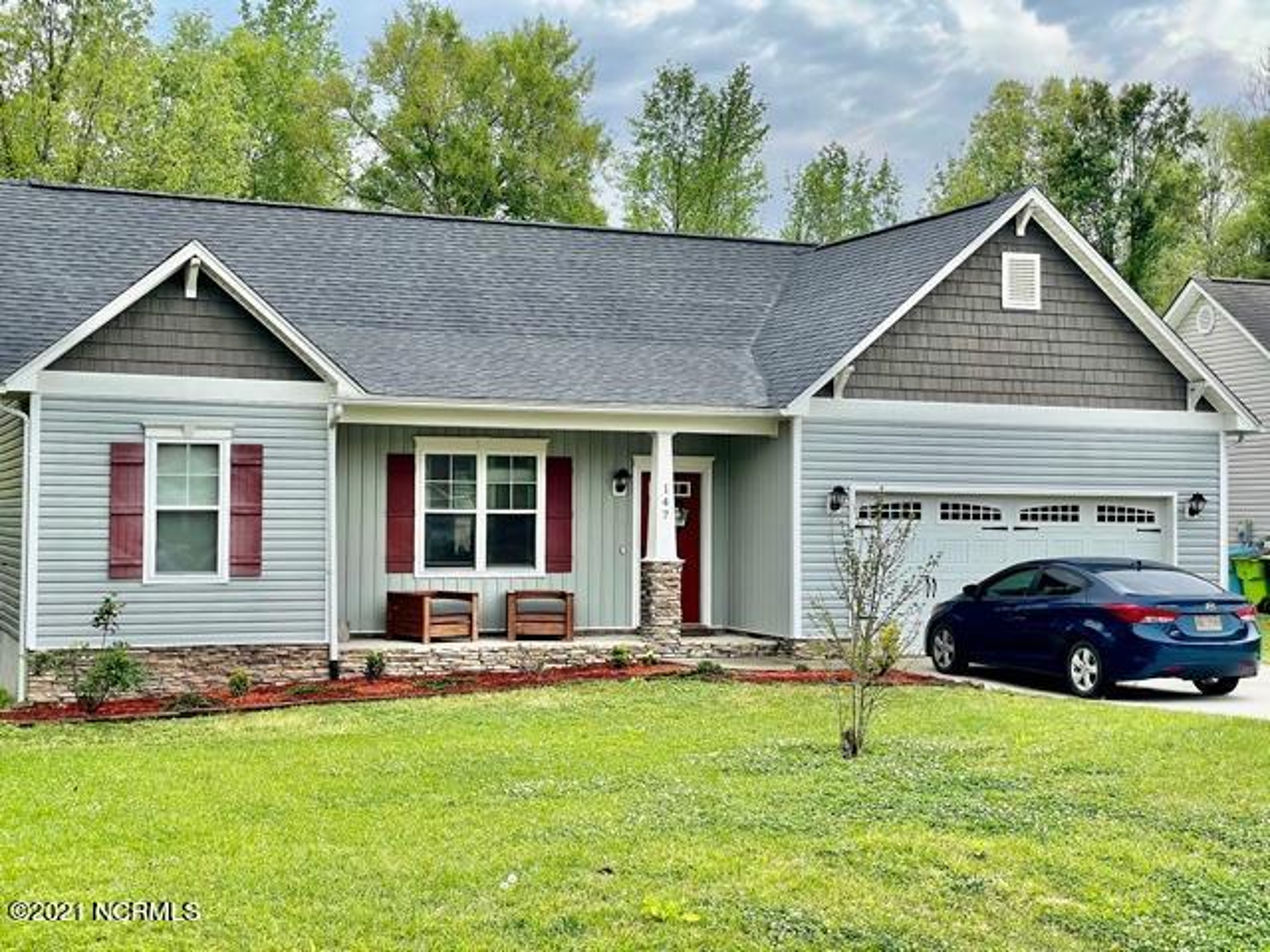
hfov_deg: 36.8
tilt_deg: +2.4
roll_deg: -0.9
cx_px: 635
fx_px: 1908
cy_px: 476
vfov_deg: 28.0
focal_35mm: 52
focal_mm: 6
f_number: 2
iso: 25
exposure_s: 1/761
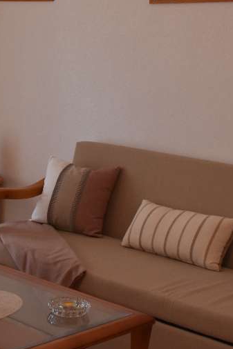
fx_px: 865
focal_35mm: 89
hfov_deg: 15.2
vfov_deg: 22.4
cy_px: 47
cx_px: 28
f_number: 5
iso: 800
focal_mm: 20
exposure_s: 1/125
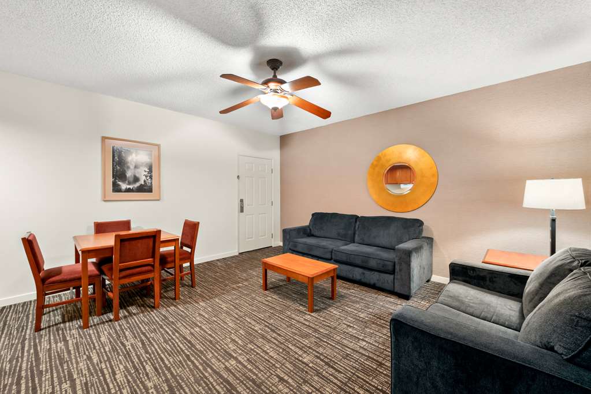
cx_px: 296
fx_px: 230
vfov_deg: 81.3
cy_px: 197
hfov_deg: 104.2
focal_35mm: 14
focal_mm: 14
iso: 250
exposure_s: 5
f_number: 10
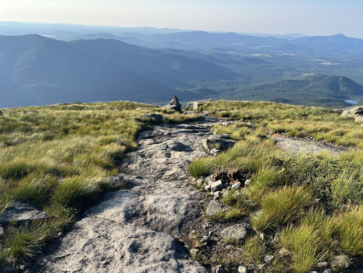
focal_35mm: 26
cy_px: 136
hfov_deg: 67.3
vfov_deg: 53.1
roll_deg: -3.1
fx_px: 273
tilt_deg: -22.4
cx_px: 182
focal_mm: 5.1
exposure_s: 1/1129
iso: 50
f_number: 1.6
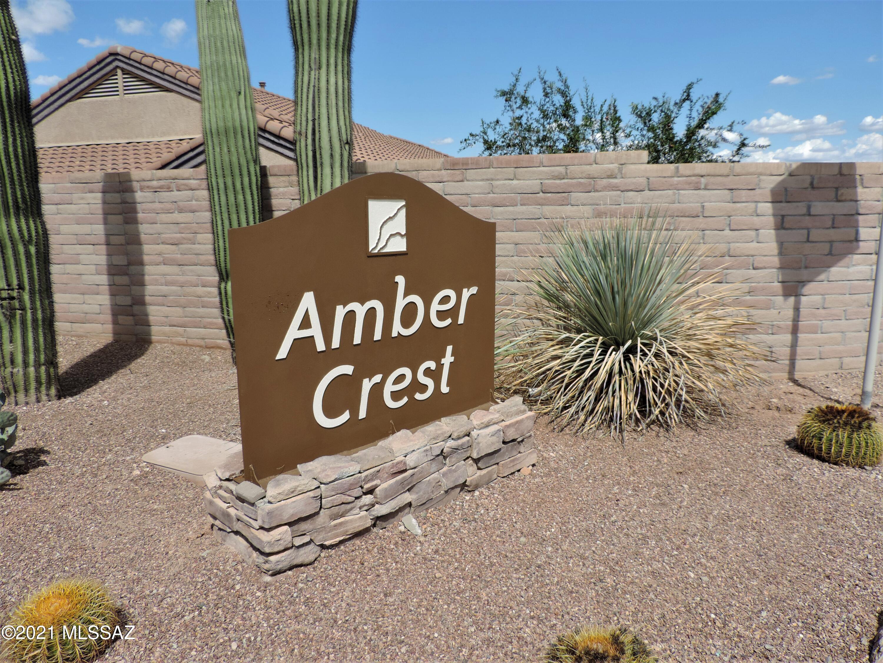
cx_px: 442
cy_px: 332
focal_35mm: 24
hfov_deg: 71.6
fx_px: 612
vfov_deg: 56.8
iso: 80
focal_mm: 4.3
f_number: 3
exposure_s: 1/1250
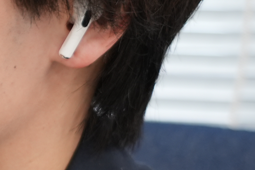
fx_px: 1693
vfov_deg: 5.7
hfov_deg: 7.8
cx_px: -432
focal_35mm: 239
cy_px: 134
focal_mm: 38
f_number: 4
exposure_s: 1/60
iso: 500
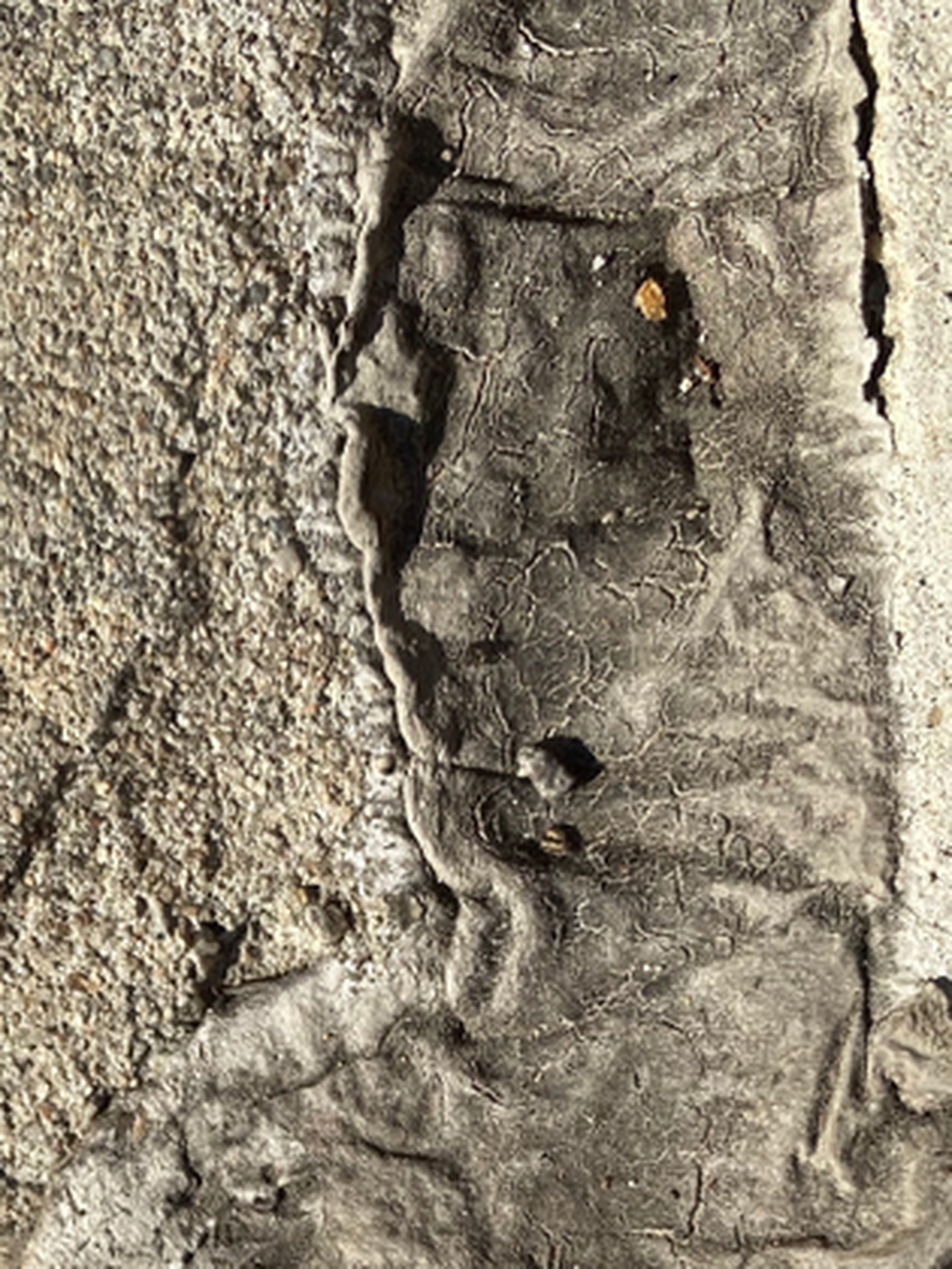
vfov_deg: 67.3
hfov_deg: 53.1
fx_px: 953
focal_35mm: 26
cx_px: 476
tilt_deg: -82.5
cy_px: 634
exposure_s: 1/1808
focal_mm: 4.25
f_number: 1.8
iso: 32
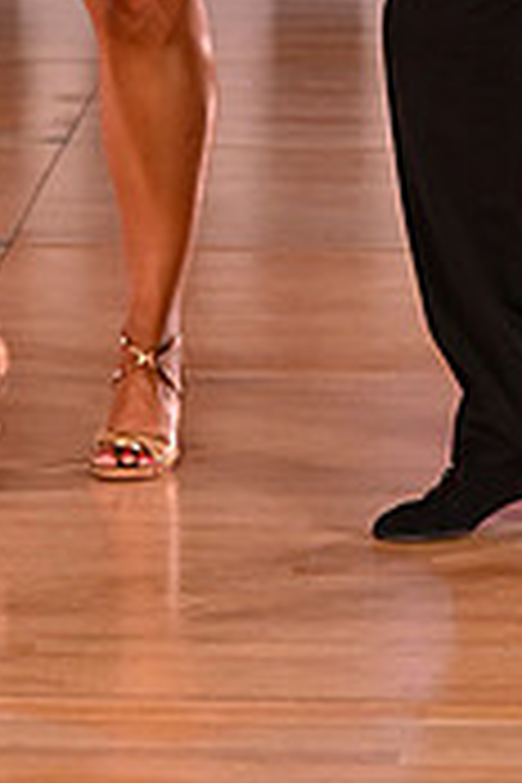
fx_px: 8417
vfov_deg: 5.3
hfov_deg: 3.6
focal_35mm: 387
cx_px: 187
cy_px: -270
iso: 2000
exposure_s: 1/200
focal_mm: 116
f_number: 5
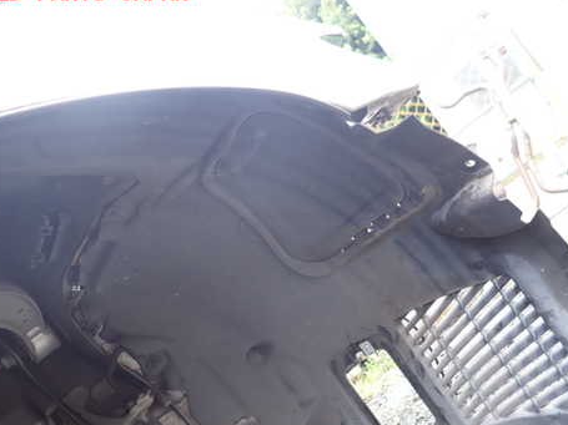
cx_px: 336
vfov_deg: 42.7
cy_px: 257
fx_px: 541
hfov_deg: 55.0
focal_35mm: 33
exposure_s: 1/100
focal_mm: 4.5
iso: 100
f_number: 2
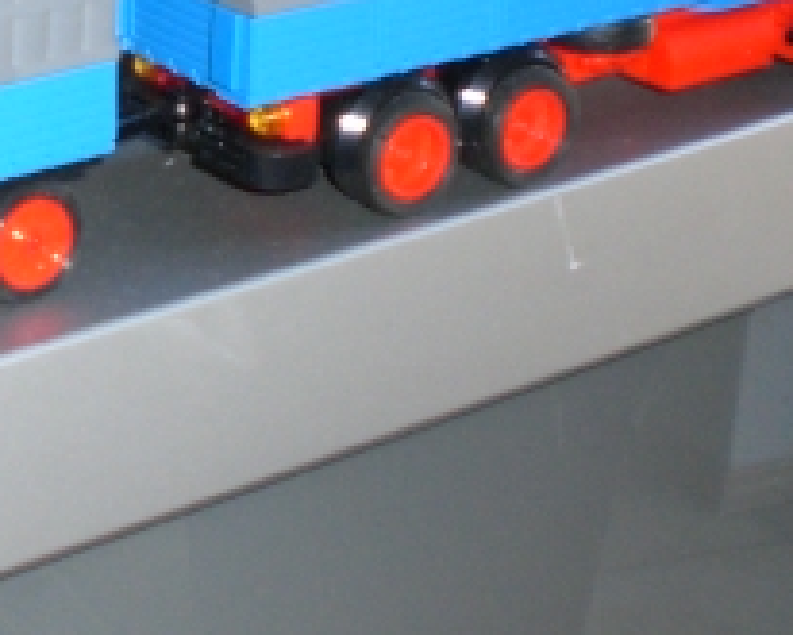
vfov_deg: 13.3
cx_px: -50
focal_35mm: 115
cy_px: 115
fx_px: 2700
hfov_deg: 16.3
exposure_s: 1/60
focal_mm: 6.3
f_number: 3.1
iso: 200
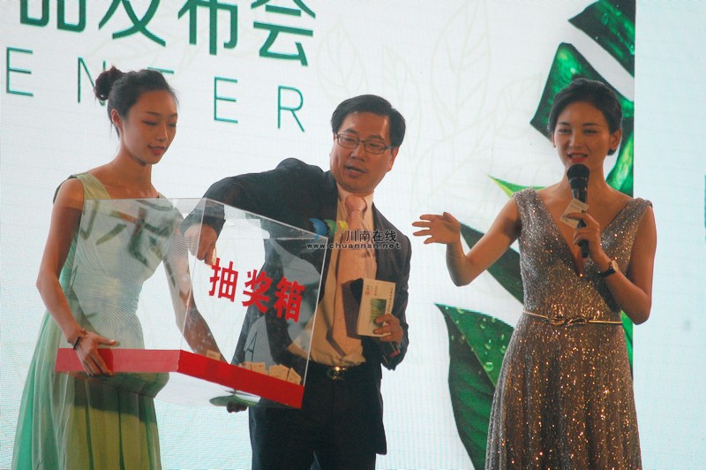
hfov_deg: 8.3
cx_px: 353
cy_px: 235
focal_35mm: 248
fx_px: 4850
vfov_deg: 5.5
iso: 800
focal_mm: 165
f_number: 5.3
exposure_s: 1/200
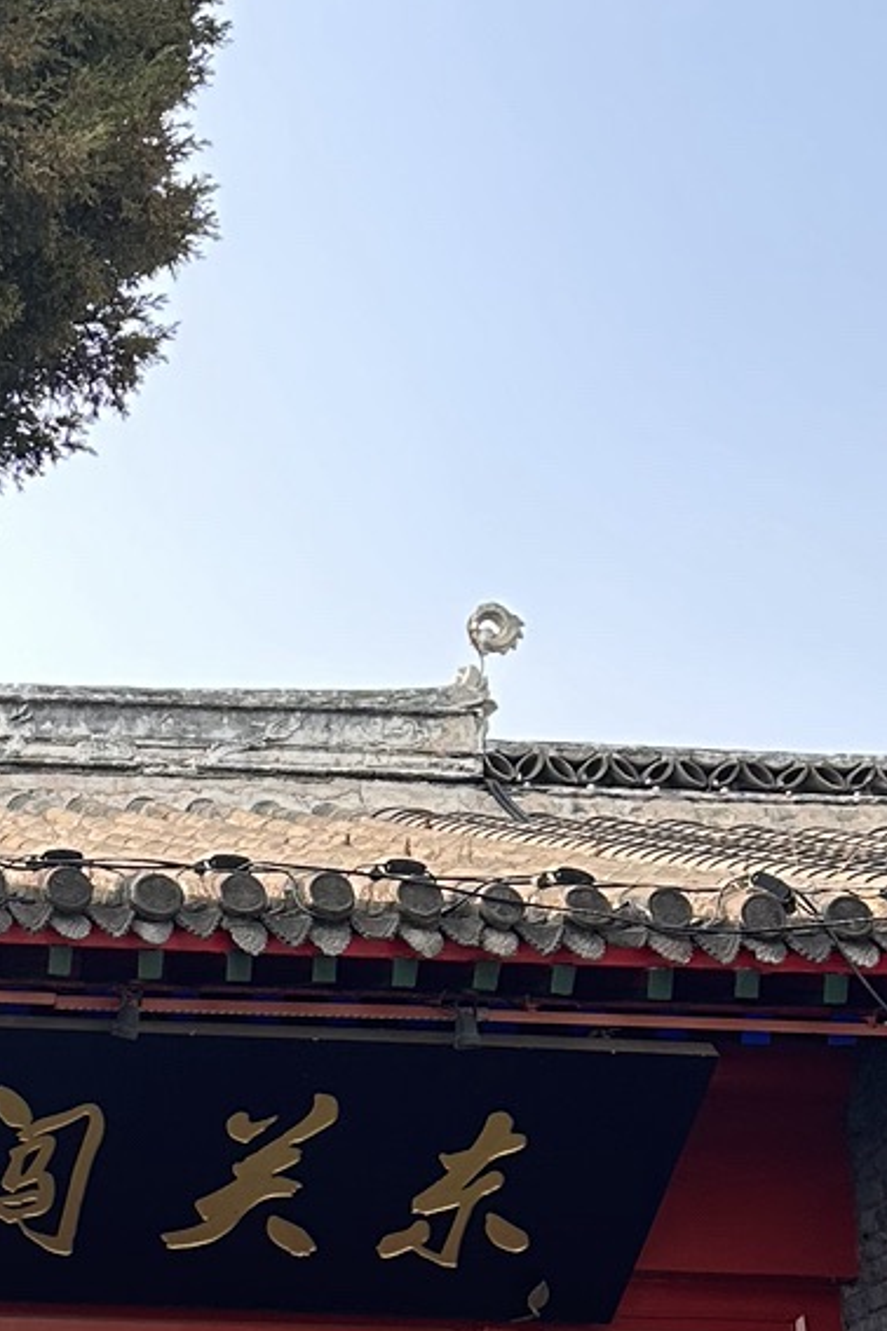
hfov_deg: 13.8
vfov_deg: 22.3
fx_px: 3252
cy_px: 1300
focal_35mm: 88
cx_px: -723
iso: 80
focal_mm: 6.86
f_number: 1.78
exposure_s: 1/604
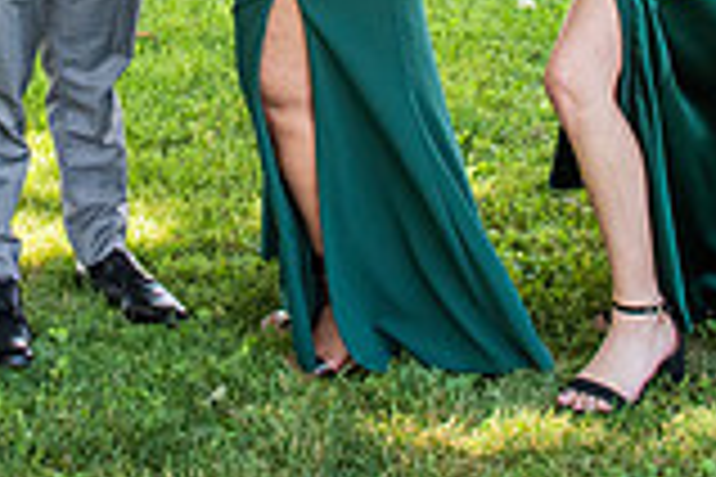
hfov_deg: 17.4
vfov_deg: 11.0
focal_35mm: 116
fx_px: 2307
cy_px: -385
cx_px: 84
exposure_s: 1/200
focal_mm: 27
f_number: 6.3
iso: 500
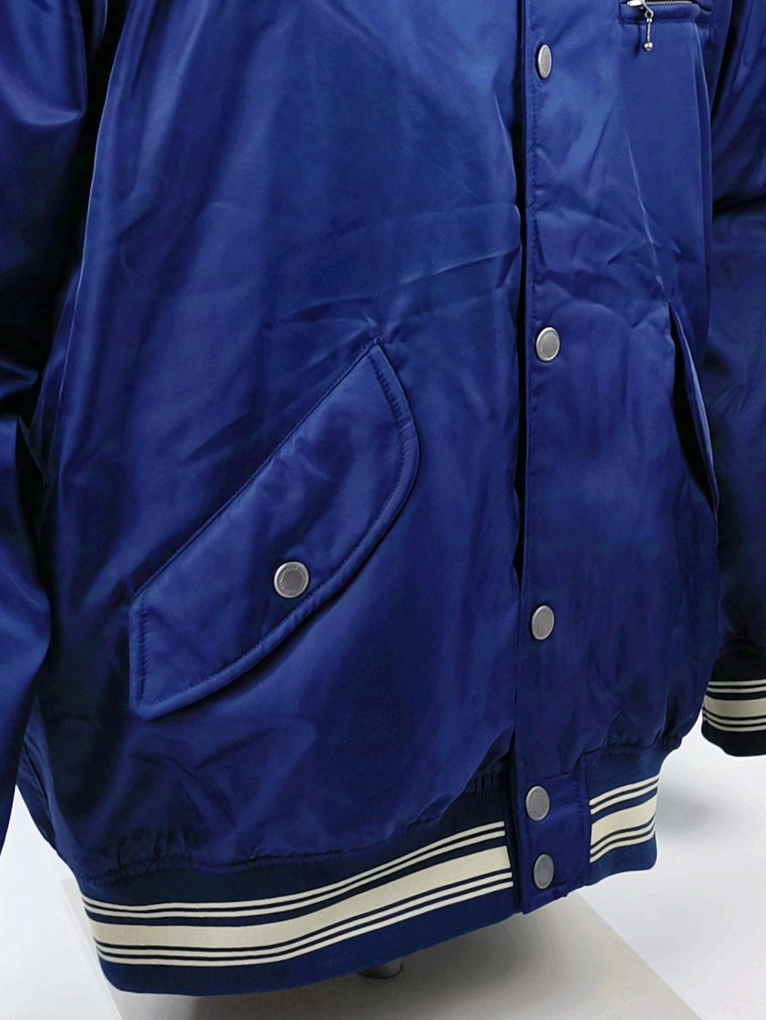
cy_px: 185
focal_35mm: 46
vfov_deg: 39.4
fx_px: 1356
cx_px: 229
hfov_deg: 31.2
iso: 50
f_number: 1.9
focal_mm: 6.92
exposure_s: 1/132
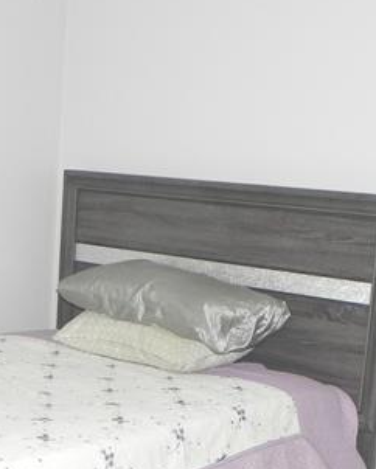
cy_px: 426
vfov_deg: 21.7
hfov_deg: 17.3
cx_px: -31
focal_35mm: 86
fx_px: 1195
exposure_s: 1/30
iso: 200
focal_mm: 4.6
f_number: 2.8
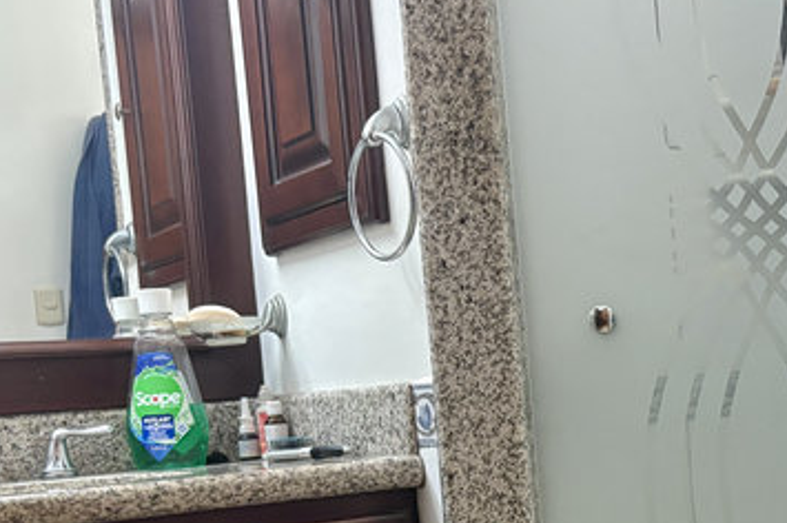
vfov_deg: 21.6
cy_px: 494
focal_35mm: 61
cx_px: 670
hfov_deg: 31.7
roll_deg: +4.6
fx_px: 1332
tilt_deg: -3.4
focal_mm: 5.96
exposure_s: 1/60
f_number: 1.6
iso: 320
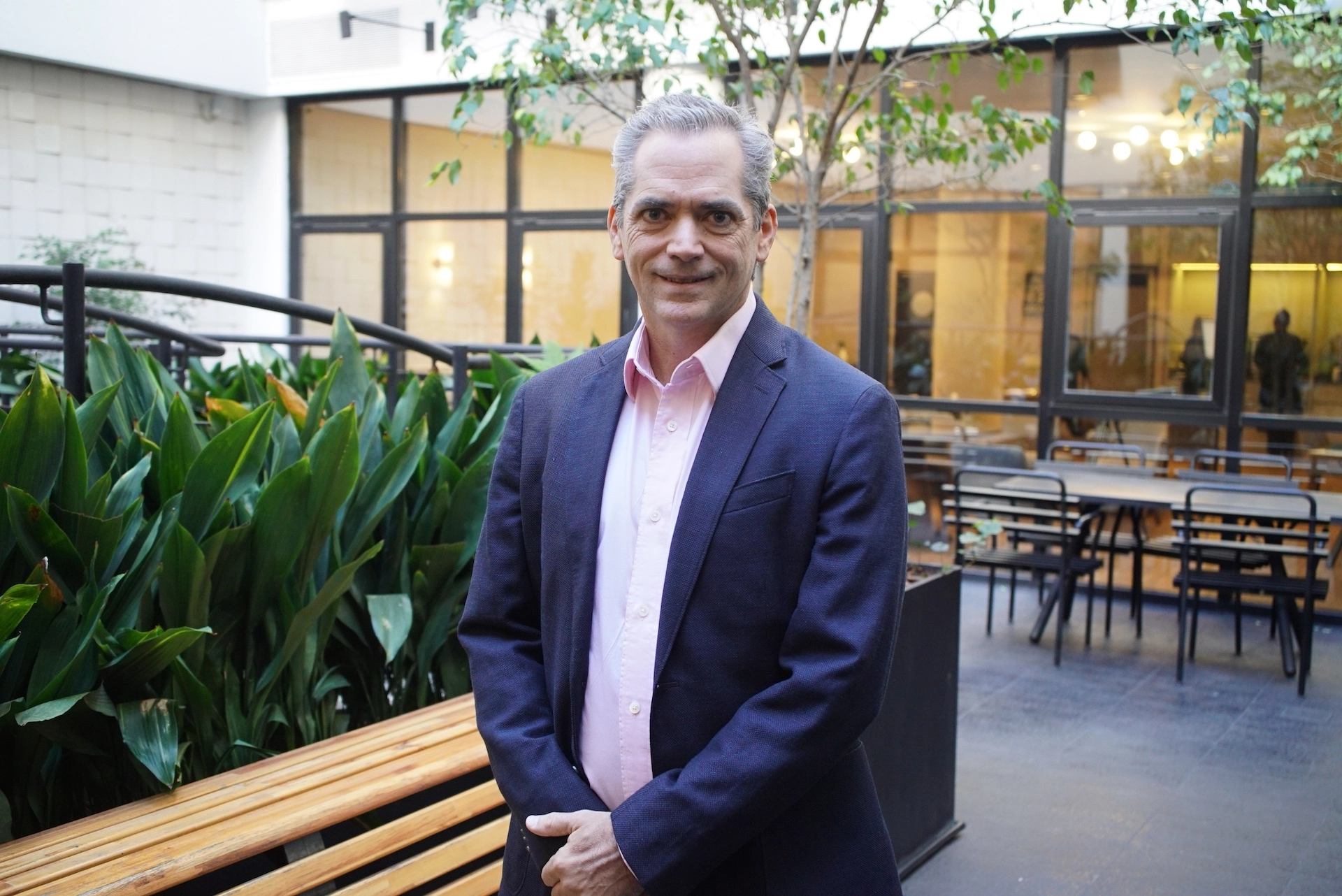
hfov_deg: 50.7
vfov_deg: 35.1
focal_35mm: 38
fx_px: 1417
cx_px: 671
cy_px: 448
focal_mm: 38
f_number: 4.5
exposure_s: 1/125
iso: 1600
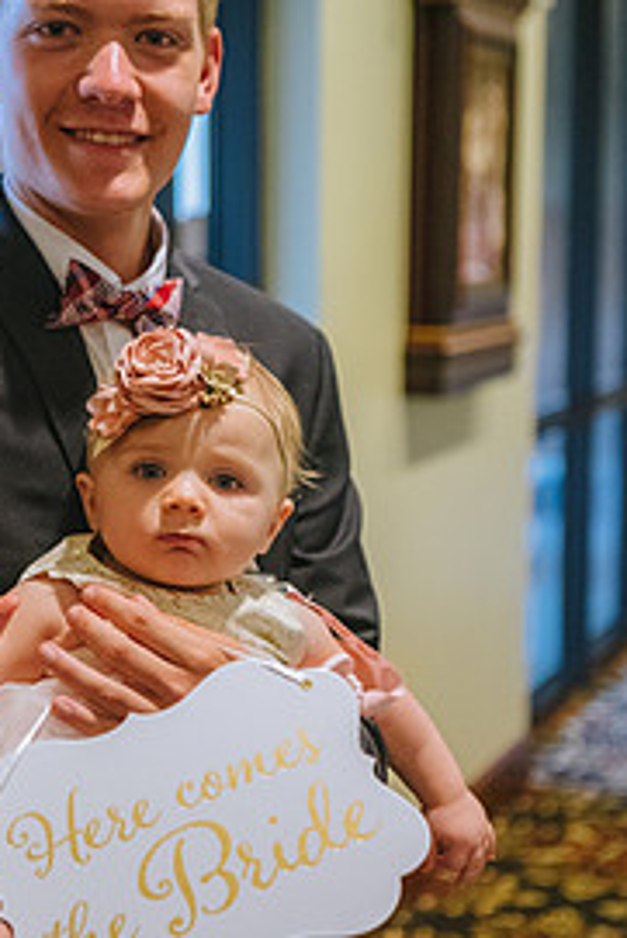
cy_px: 526
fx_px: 2165
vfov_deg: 24.4
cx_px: 135
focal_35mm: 83
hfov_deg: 16.4
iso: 3600
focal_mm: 50
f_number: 2.8
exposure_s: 1/125
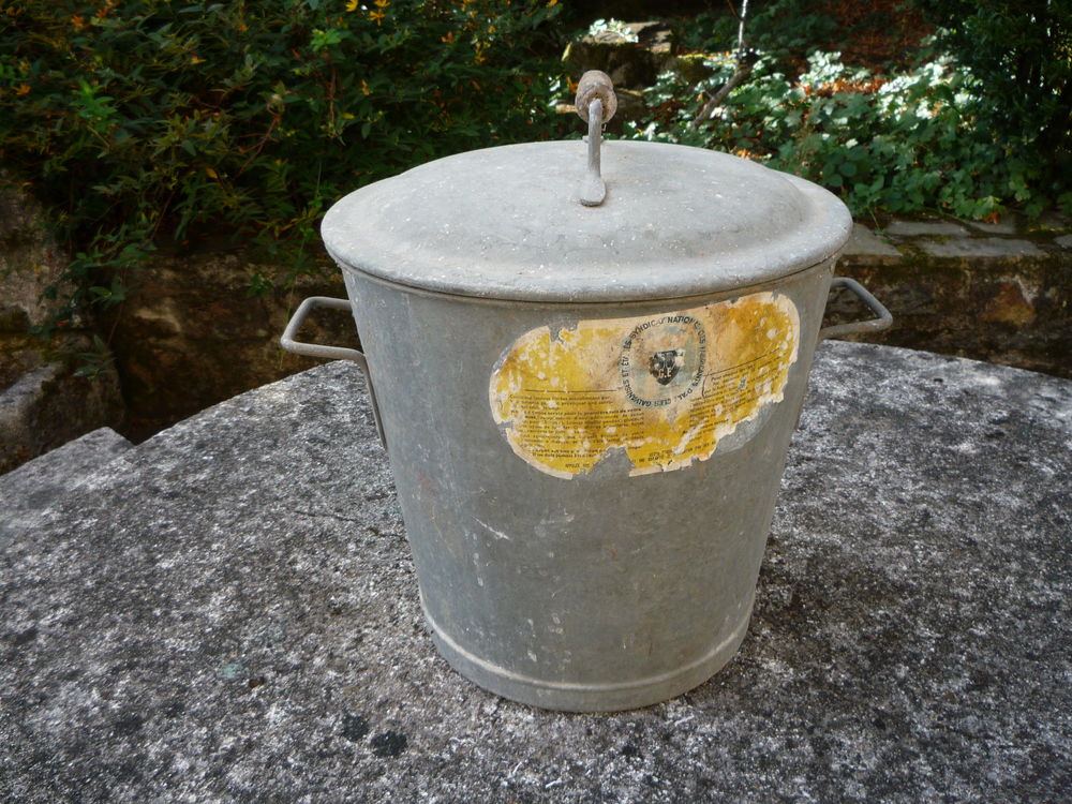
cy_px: 402
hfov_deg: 60.0
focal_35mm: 30
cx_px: 536
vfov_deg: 46.8
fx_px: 929
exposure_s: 1/100
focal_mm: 5.2
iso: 100
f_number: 4
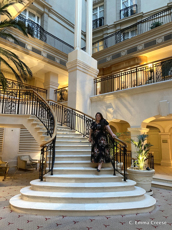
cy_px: 115
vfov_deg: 67.3
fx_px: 172
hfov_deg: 53.1
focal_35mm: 26
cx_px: 86
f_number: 1.8
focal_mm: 4.25
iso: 500
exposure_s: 1/31
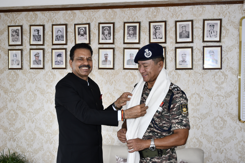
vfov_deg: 26.0
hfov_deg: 38.2
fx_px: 354
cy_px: 82
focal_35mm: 52
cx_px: 122
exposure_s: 1/125
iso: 320
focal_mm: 26
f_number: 3.8
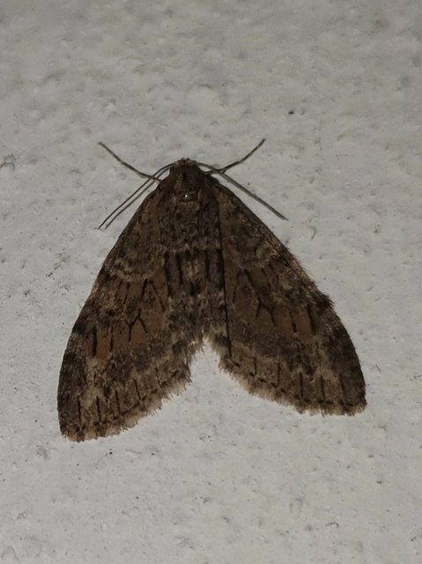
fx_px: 423
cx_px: 211
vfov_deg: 67.3
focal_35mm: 26
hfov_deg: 53.0
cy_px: 282
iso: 50
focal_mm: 4.3
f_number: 1.5
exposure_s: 1/4808
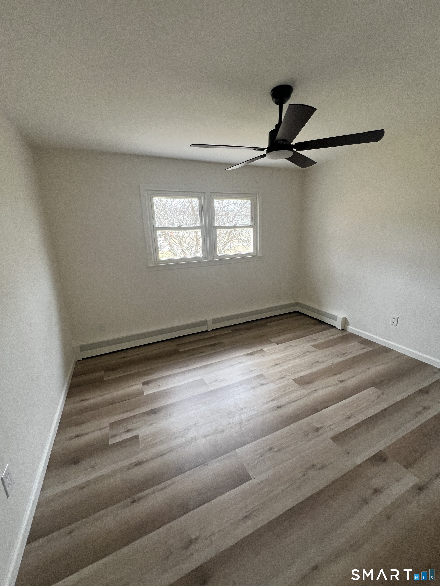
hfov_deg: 89.9
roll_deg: +1.3
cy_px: 293
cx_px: 220
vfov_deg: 106.2
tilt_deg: -14.1
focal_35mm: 13
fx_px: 220
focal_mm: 1.57
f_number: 1.8
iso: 125
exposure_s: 1/99
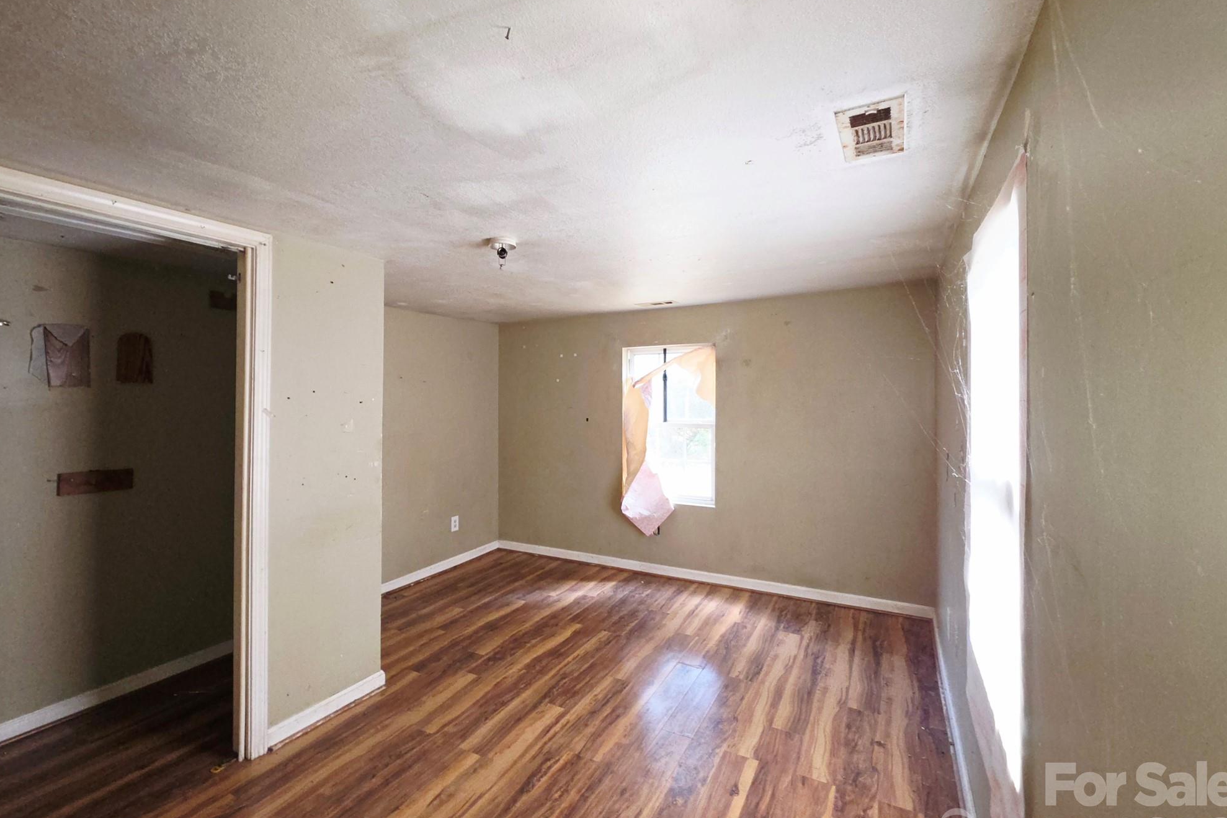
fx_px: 477
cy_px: 408
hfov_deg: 104.2
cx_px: 608
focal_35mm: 14
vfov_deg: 81.2
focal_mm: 2.2
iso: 200
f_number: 1.9
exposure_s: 1/60.2
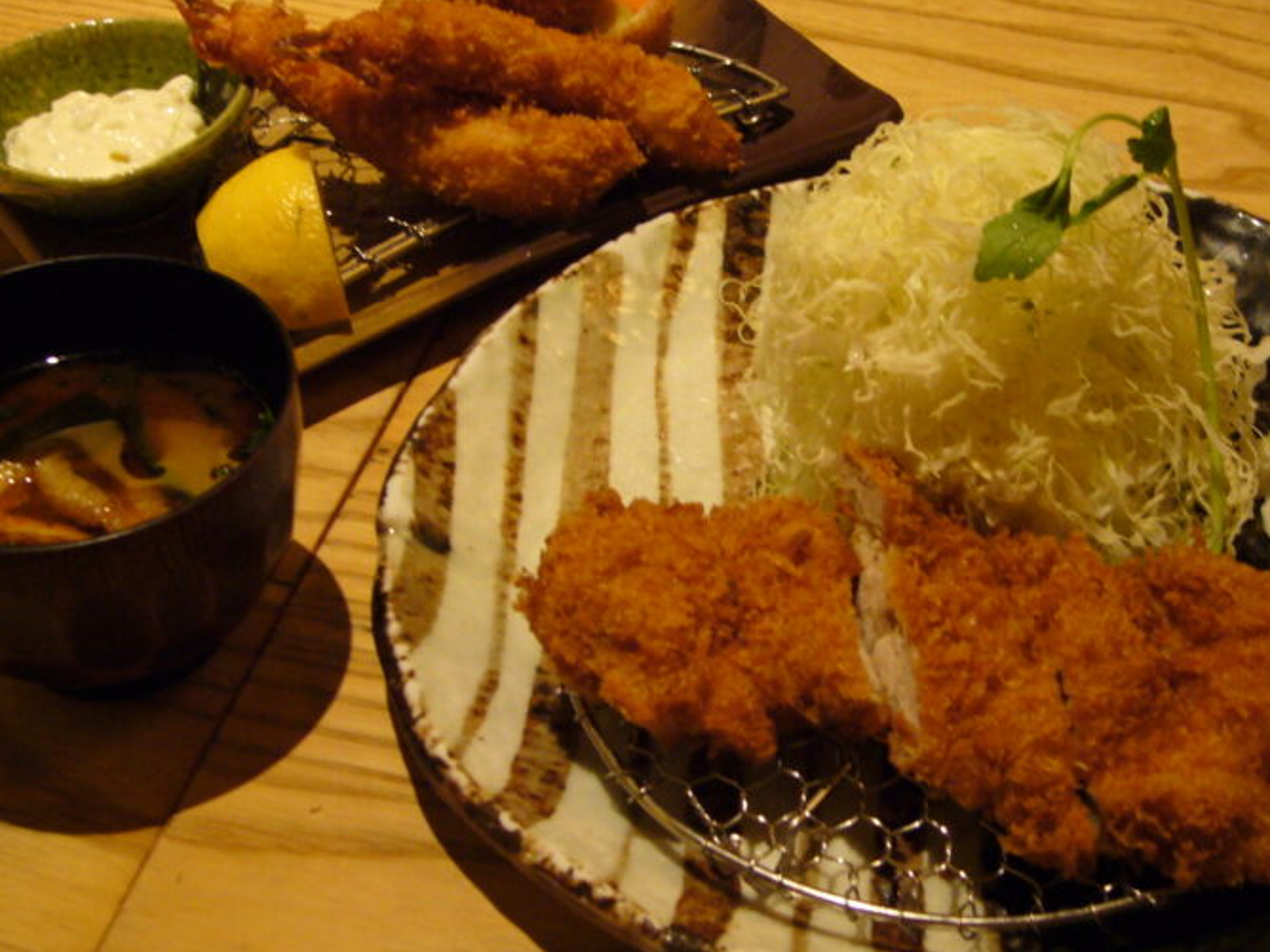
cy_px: 469
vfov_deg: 21.3
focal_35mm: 69
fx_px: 2531
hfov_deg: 28.0
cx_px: 806
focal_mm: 7.5
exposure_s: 1/8
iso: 200
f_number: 3.2
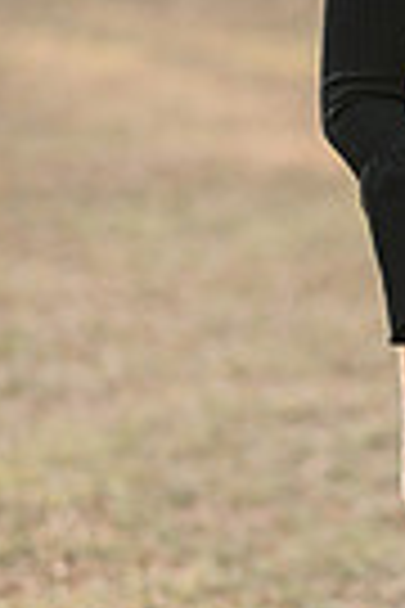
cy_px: 248
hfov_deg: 4.8
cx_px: 639
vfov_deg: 7.3
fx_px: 4792
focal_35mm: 284
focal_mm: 85
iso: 80
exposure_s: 1/400
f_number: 1.8
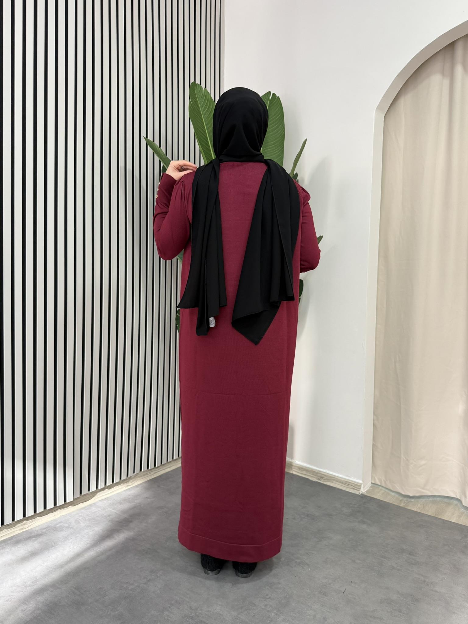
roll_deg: -1.9
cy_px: 312
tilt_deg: -1.8
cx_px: 234
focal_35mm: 24
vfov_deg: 71.6
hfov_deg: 56.8
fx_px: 433
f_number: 1.78
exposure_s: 1/63
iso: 200
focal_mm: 6.76
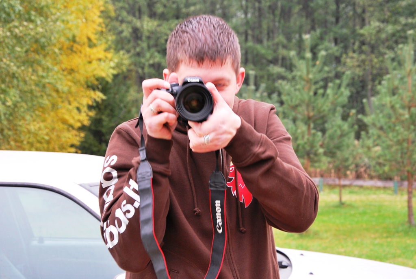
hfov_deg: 26.0
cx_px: 208
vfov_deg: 17.5
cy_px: 140
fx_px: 902
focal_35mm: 78
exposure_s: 1/30
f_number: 8
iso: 320
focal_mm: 52
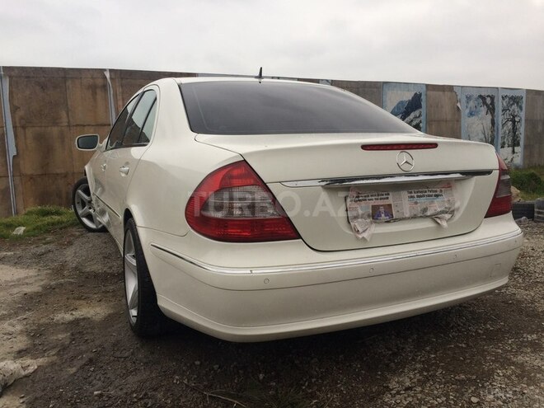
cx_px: 272
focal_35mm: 29
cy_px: 204
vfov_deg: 48.2
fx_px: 456
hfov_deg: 61.7
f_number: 2.2
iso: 32
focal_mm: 4.15
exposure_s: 1/124
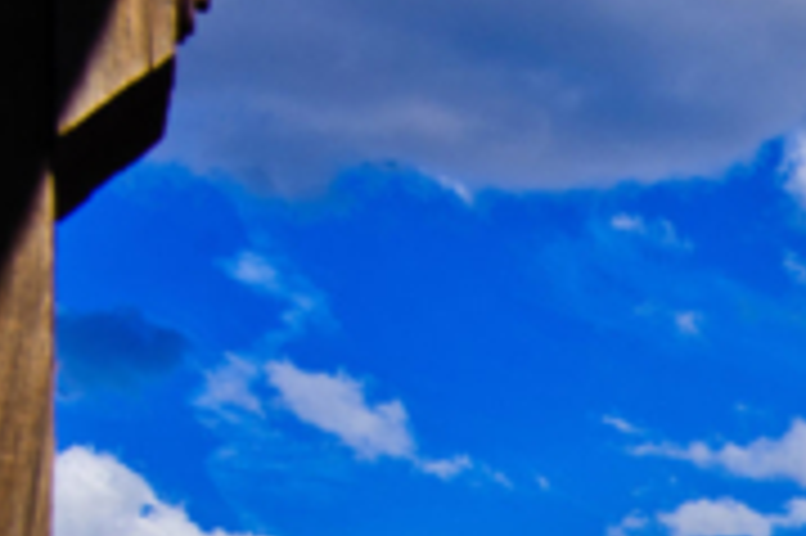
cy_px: 1144
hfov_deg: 12.3
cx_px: 1711
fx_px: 3199
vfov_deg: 8.9
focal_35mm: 143
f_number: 10
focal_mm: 32
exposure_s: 1/400
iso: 200
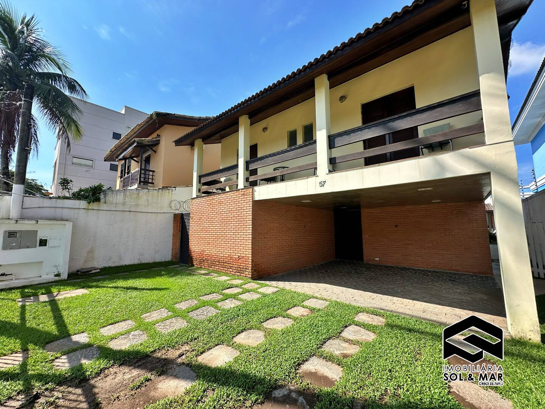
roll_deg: +0.2
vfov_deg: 85.7
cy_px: 204
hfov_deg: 102.1
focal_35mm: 14
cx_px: 272
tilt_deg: +6.5
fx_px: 220
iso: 50
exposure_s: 1/1642
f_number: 2.2
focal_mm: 2.22
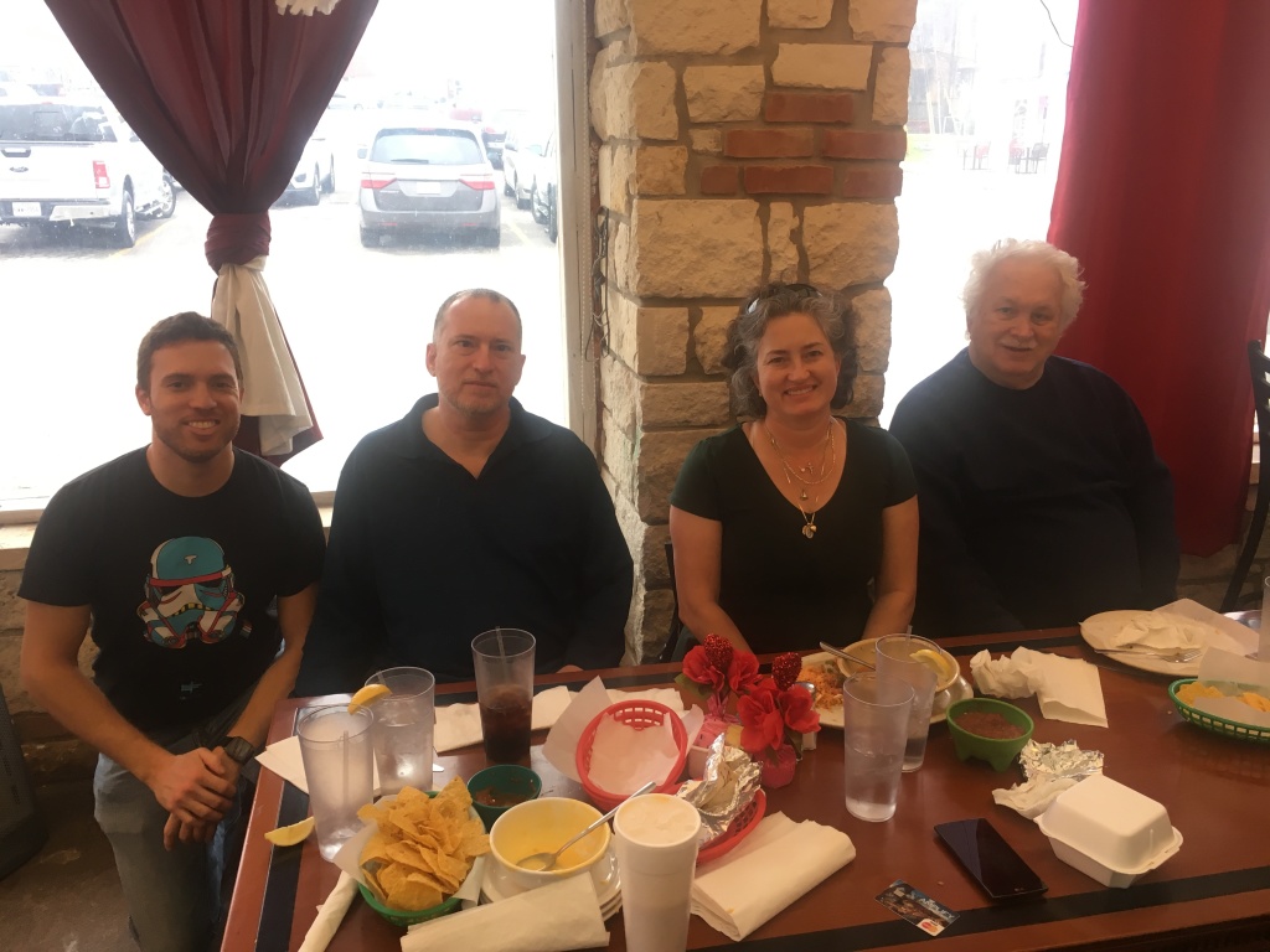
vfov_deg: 48.2
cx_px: 635
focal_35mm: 29
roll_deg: +0.3
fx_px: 1064
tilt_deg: -17.4
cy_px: 476
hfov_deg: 61.7
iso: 50
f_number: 2.2
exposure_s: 1/30
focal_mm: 4.15
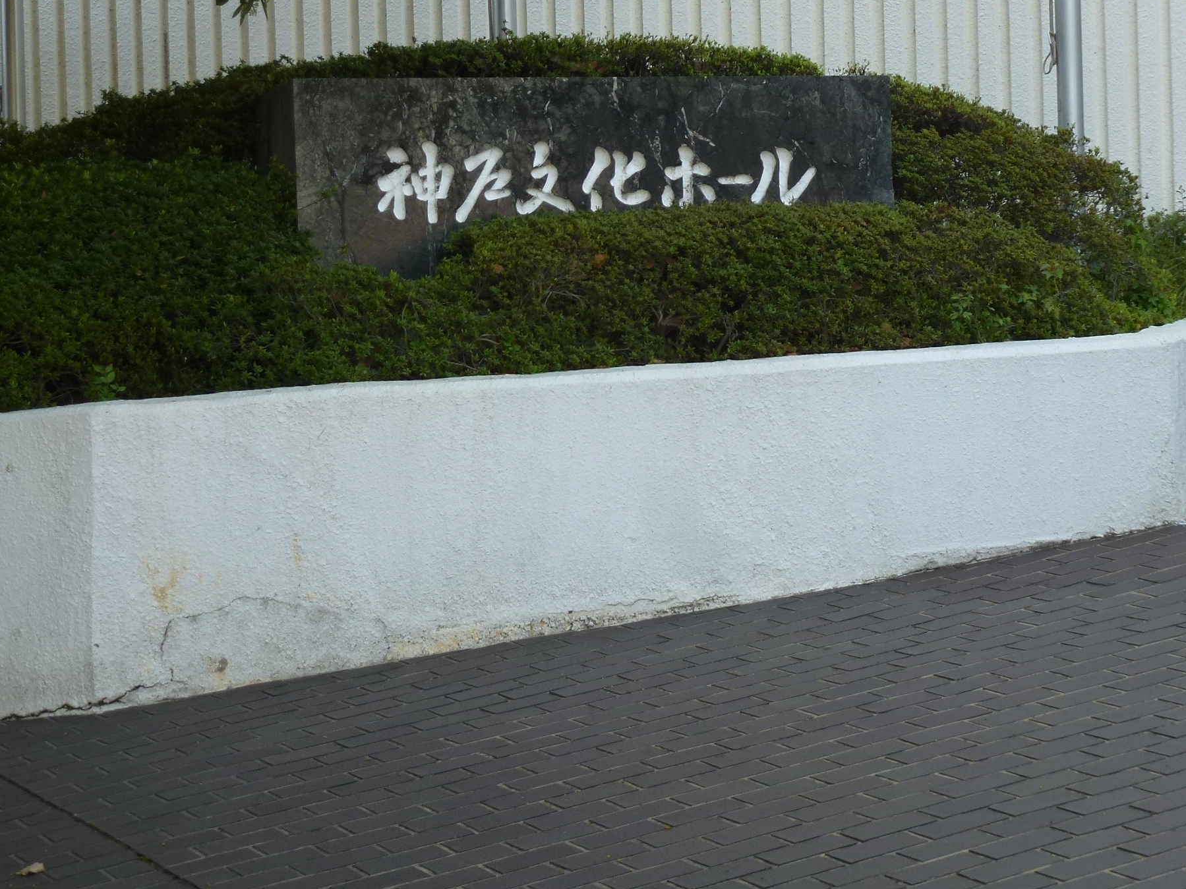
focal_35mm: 74
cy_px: 331
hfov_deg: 26.3
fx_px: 2535
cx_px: 580
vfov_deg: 19.9
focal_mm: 9.4
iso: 100
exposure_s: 1/125
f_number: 4.3
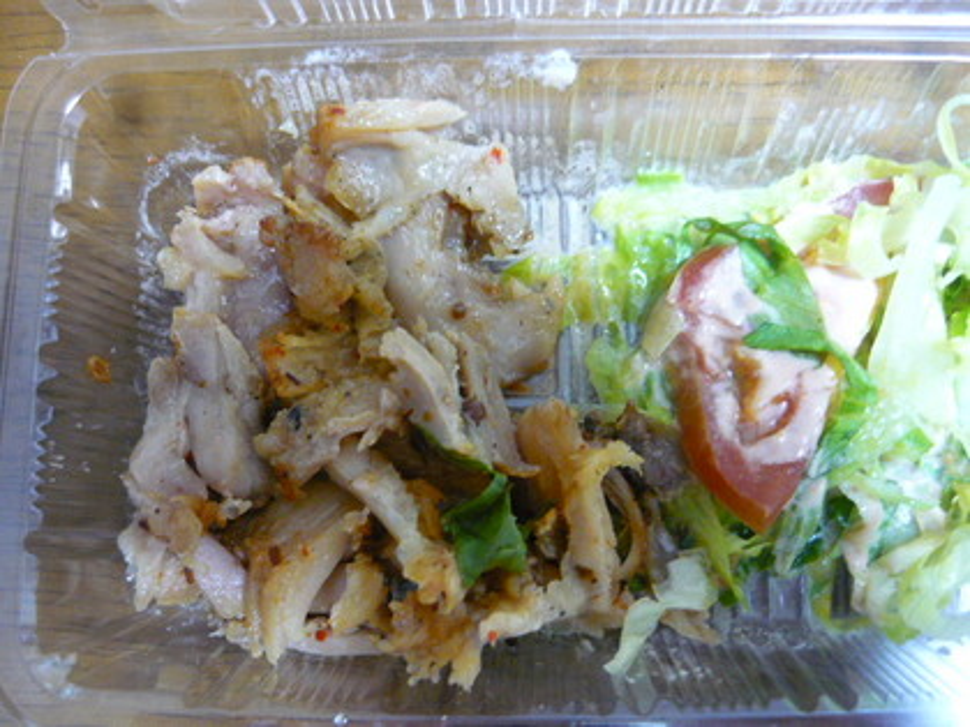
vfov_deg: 42.9
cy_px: 364
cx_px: 485
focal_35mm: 33
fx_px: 925
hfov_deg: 55.4
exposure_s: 1/8
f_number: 2.8
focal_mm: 5.5
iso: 400
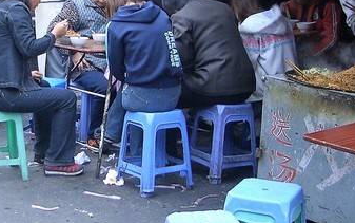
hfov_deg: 23.4
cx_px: 107
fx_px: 852
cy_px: 86
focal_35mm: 88
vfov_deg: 14.9
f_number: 2.6
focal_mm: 5.8
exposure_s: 1/125
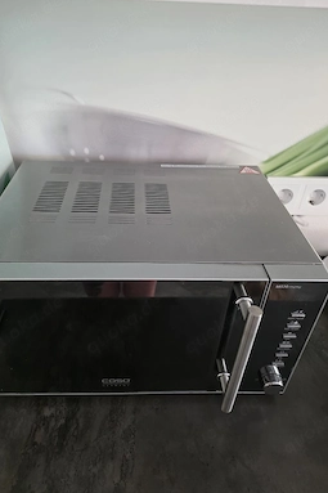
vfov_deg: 71.5
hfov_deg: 51.2
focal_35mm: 25
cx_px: 152
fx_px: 342
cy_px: 238
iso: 800
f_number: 1.7
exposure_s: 1/101
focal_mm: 6.3
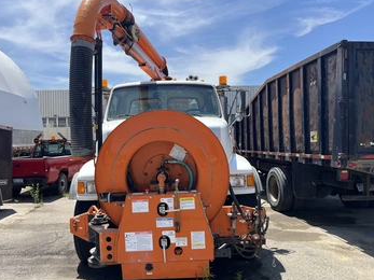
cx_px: 177
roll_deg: +1.9
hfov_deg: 59.9
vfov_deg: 46.7
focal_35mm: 30
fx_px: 324
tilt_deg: +1.0
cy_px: 153
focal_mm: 5.1
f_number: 1.6
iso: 50
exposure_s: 1/2571
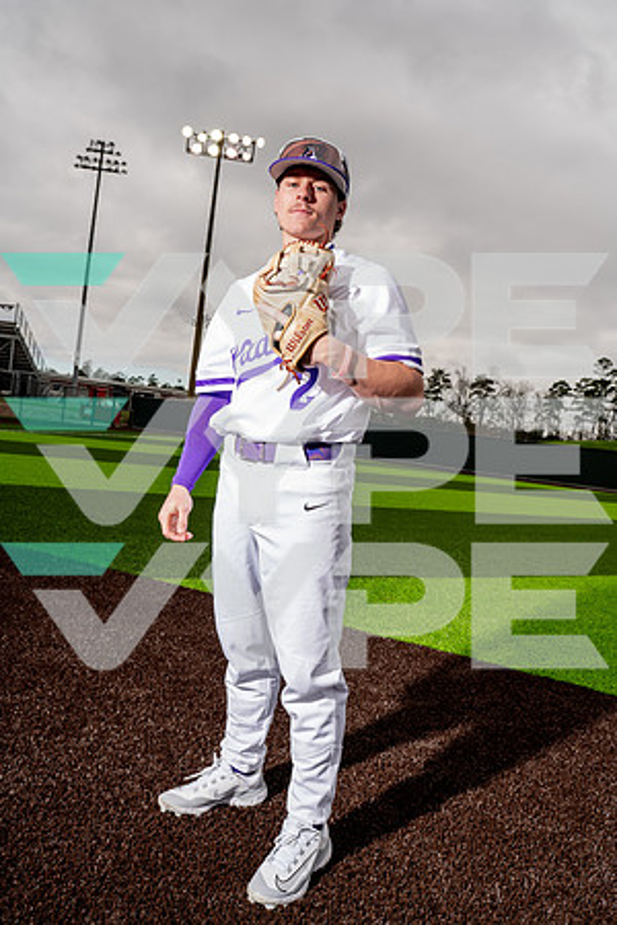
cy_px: 462
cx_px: 308
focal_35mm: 28
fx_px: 720
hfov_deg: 46.4
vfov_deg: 65.5
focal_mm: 28
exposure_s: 1/200
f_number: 8
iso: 100
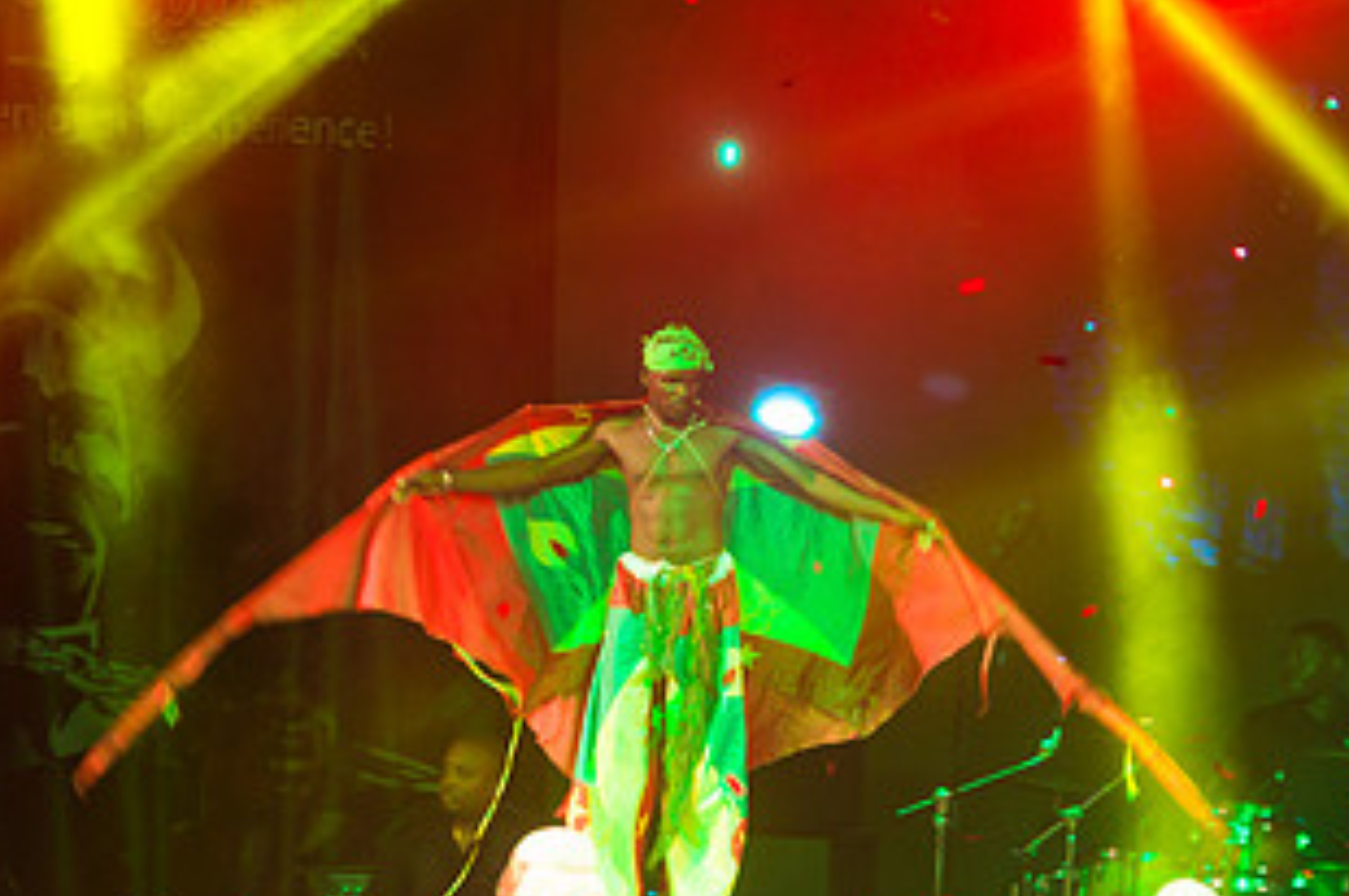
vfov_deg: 2.5
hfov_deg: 3.8
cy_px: 474
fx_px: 20326
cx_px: 818
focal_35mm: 543
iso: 2000
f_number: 5.6
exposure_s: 1/60
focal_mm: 290
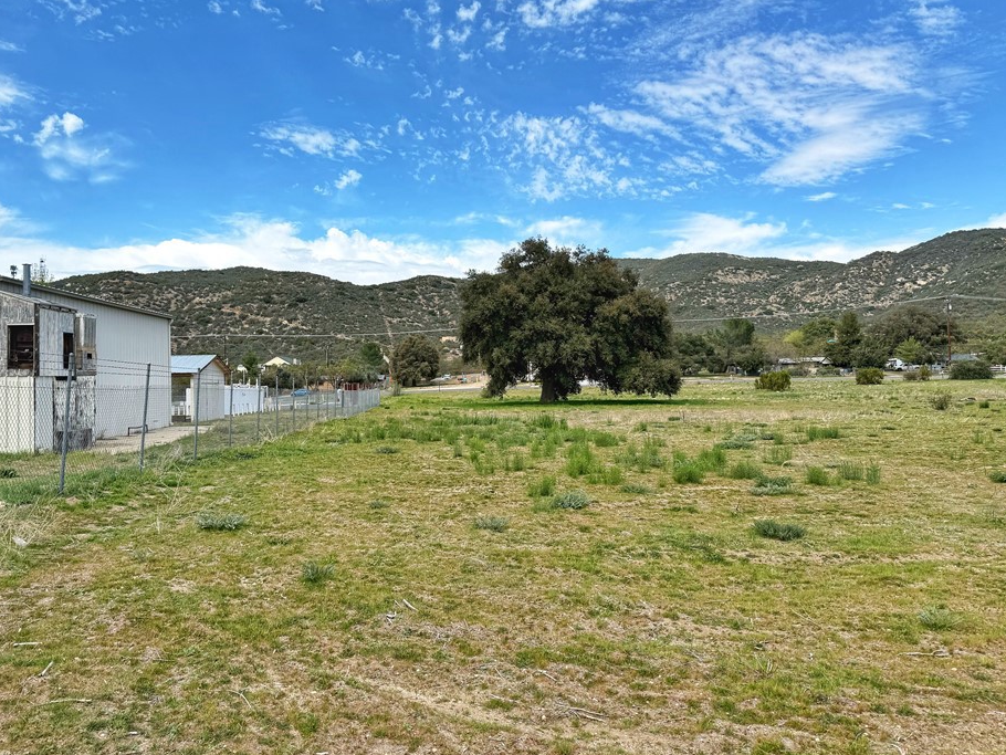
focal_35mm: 27
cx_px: 455
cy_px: 352
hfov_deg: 65.2
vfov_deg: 51.3
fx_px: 785
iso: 80
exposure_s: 1/3953
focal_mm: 6.76
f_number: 1.78
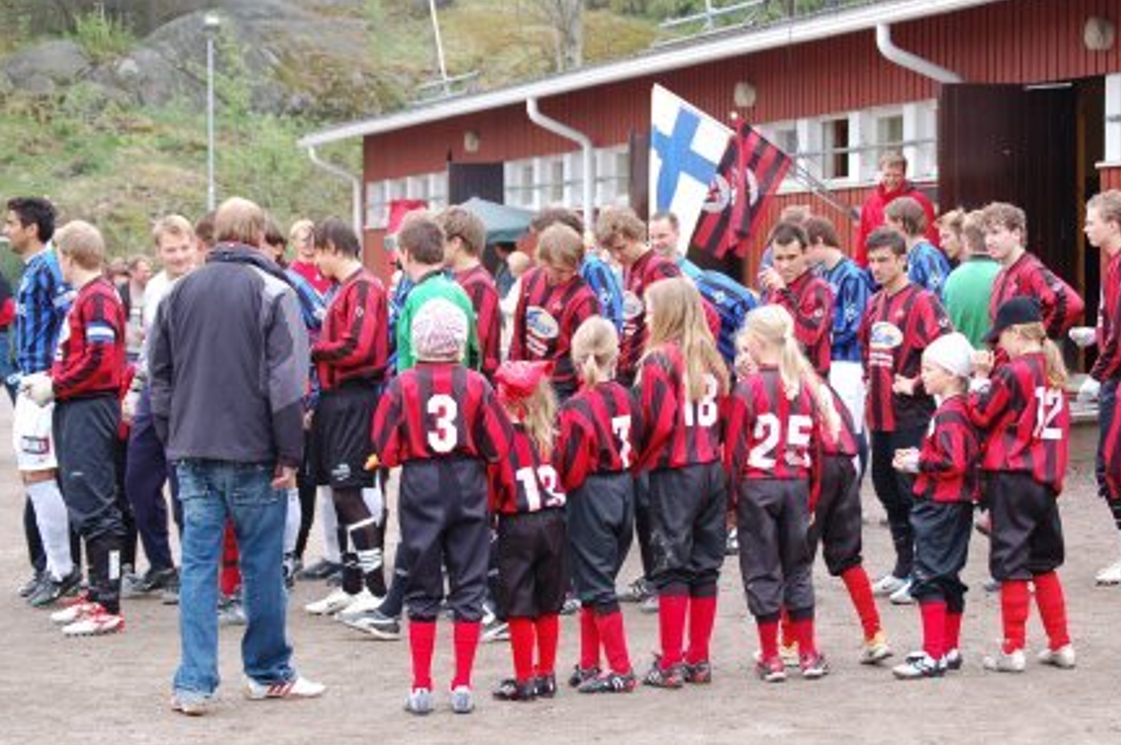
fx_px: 2973
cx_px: 597
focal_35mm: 96
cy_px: 379
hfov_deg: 21.4
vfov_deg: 14.3
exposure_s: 1/160
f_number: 6.3
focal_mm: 55
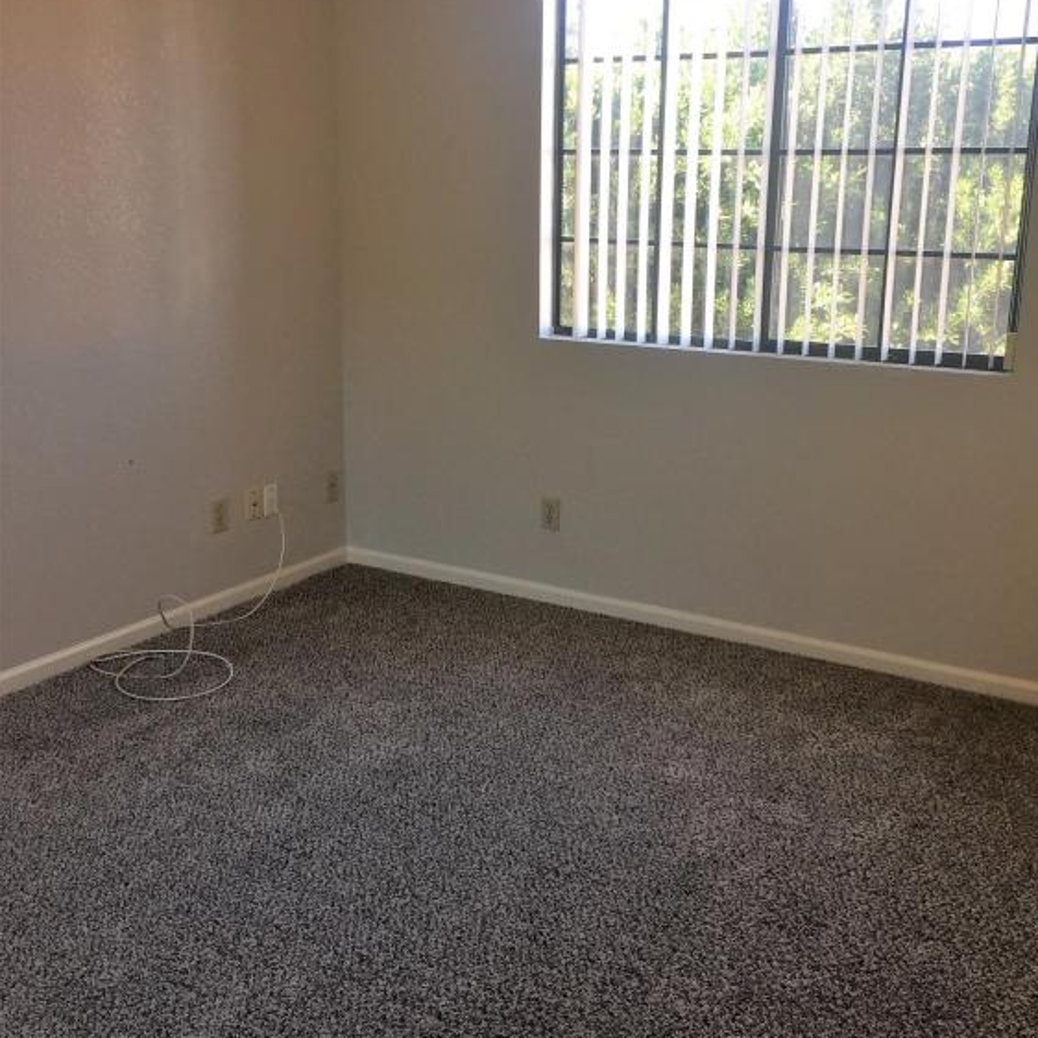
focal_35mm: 35
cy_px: 475
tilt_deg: -12.6
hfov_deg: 47.2
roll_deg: -1.0
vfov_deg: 47.2
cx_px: 530
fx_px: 1187
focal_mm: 4.15
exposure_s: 1/55
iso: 32
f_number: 2.2
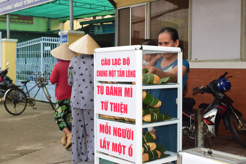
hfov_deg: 37.9
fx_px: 359
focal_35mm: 52
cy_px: 82
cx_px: 123
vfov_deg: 25.7
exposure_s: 1/160
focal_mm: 35
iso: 800
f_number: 11
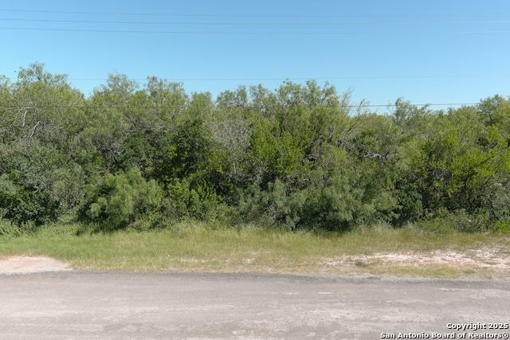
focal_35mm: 29
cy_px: 170
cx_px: 255
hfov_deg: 63.6
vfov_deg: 45.0
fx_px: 411
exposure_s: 1/800
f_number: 2.8
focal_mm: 10.57
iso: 100
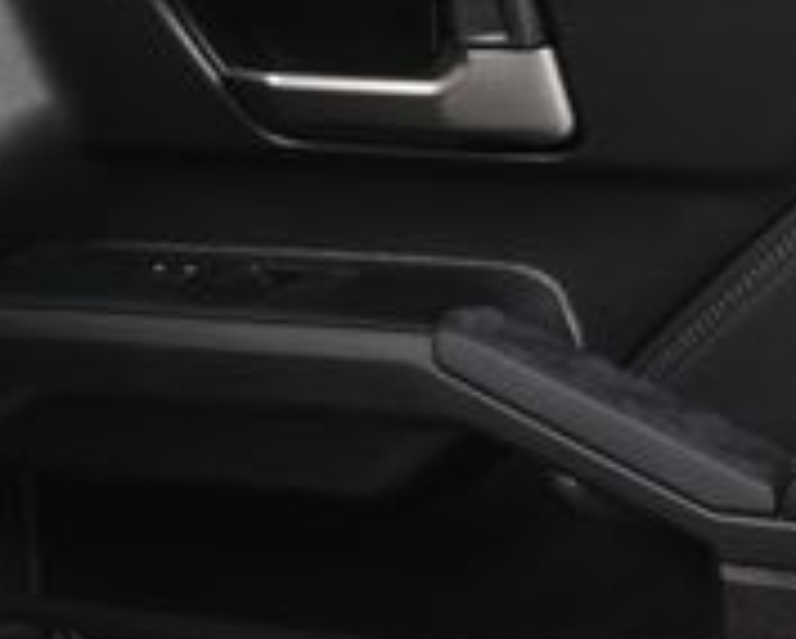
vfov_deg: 12.6
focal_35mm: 122
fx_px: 2877
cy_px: 508
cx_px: 899
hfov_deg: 15.3
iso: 100
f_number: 6.3
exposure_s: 1/160
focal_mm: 24
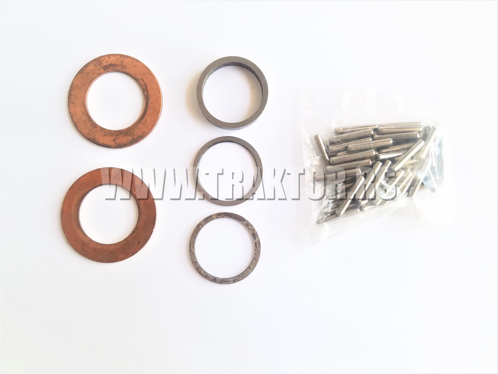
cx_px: 249
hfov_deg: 67.3
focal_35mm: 26
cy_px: 187
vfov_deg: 53.1
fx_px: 374
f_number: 1.7
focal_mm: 4.2
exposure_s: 1/60
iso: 64
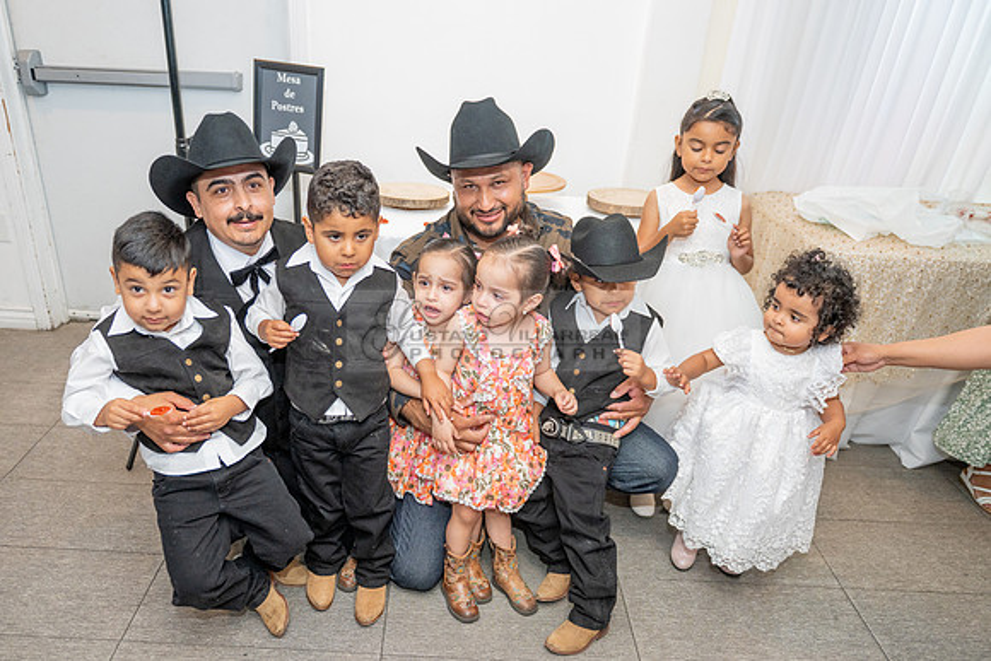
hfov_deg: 67.5
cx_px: 437
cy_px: 370
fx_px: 739
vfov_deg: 48.1
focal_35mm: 27
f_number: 3.2
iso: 800
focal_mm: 24
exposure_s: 1/160
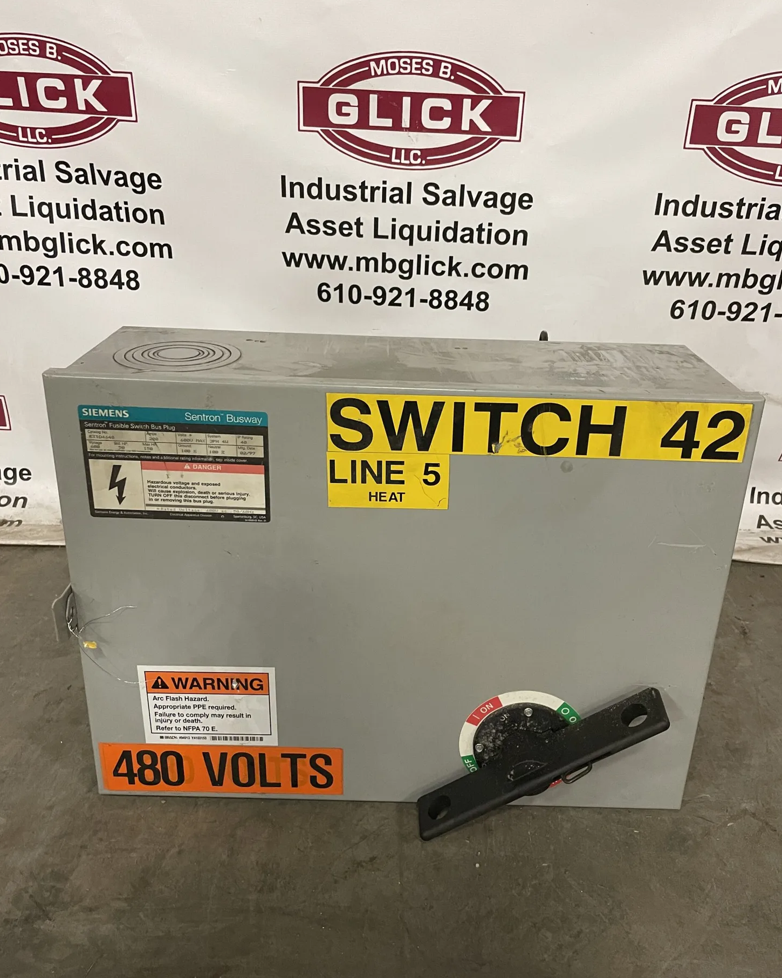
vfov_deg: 62.2
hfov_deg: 51.5
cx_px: 403
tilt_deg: -24.3
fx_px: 810
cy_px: 481
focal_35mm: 28
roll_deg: -1.6
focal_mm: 4.2
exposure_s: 1/60
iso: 400
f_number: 1.6
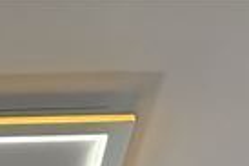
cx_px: -2
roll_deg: +0.9
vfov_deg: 7.6
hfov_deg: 18.3
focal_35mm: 109
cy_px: 697
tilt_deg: -8.1
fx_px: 753
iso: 160
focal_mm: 2.22
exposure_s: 1/111
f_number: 2.2
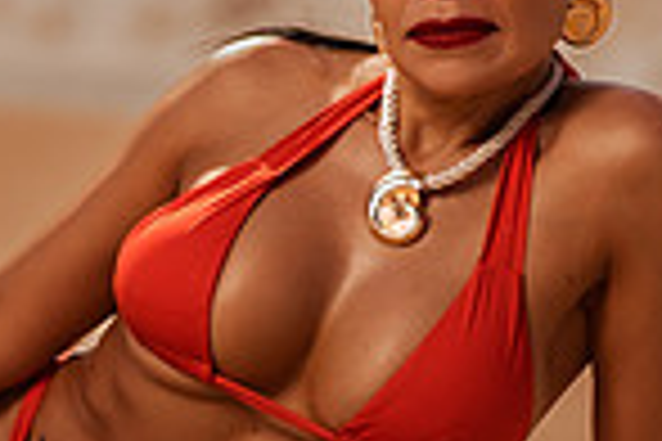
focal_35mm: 229
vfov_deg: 6.0
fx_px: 4211
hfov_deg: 8.9
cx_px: -54
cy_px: 245
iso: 64
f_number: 1.8
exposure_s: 1/8000
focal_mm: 58
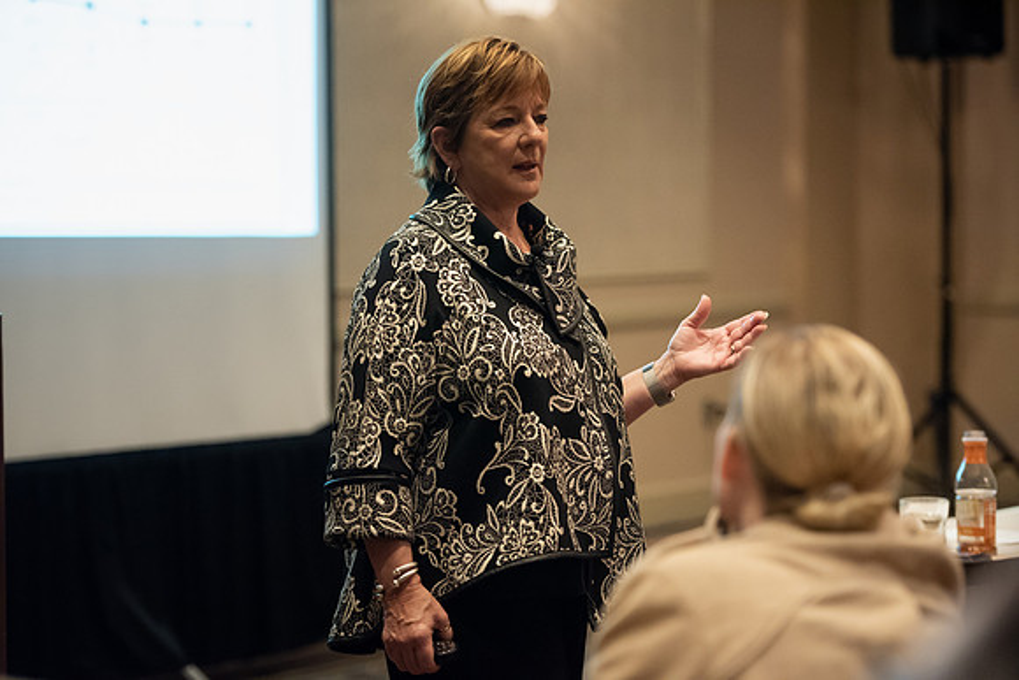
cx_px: 510
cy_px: 340
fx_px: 3114
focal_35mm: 110
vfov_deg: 12.5
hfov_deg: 18.6
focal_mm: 110
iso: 4000
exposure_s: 1/200
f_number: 2.8
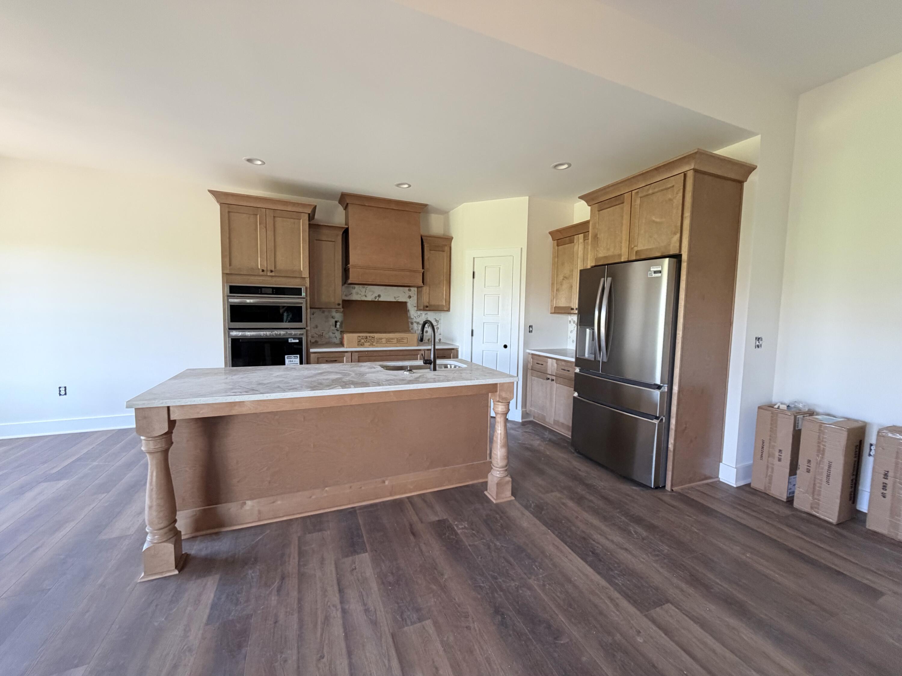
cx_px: 451
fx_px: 365
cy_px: 338
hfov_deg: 102.1
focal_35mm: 14
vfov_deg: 85.7
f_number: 2.2
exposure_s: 1/106
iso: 320
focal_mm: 2.22
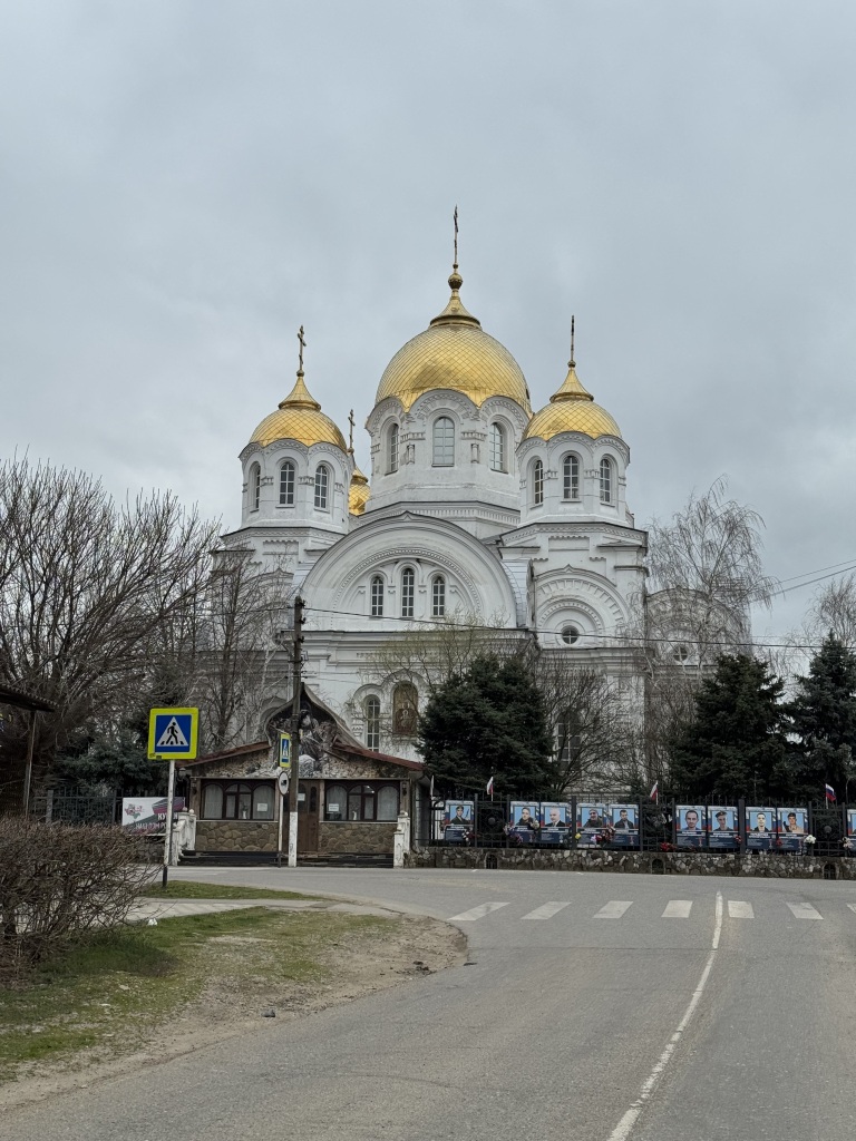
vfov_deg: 39.7
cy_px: 570
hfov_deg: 30.3
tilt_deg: +13.6
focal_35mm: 48
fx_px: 1583
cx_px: 428
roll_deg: +1.4
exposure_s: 1/3425
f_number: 1.78
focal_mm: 6.76
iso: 64
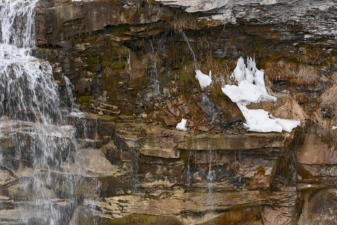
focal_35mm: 89
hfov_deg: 22.9
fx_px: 833
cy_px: 100
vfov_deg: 15.4
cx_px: 189
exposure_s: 1/50
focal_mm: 46
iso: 500
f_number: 11
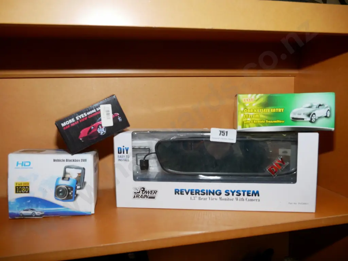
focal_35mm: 30
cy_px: 130
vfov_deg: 46.8
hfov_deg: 59.9
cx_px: 174
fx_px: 302
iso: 1600
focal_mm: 15
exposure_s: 1/100
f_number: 5.6
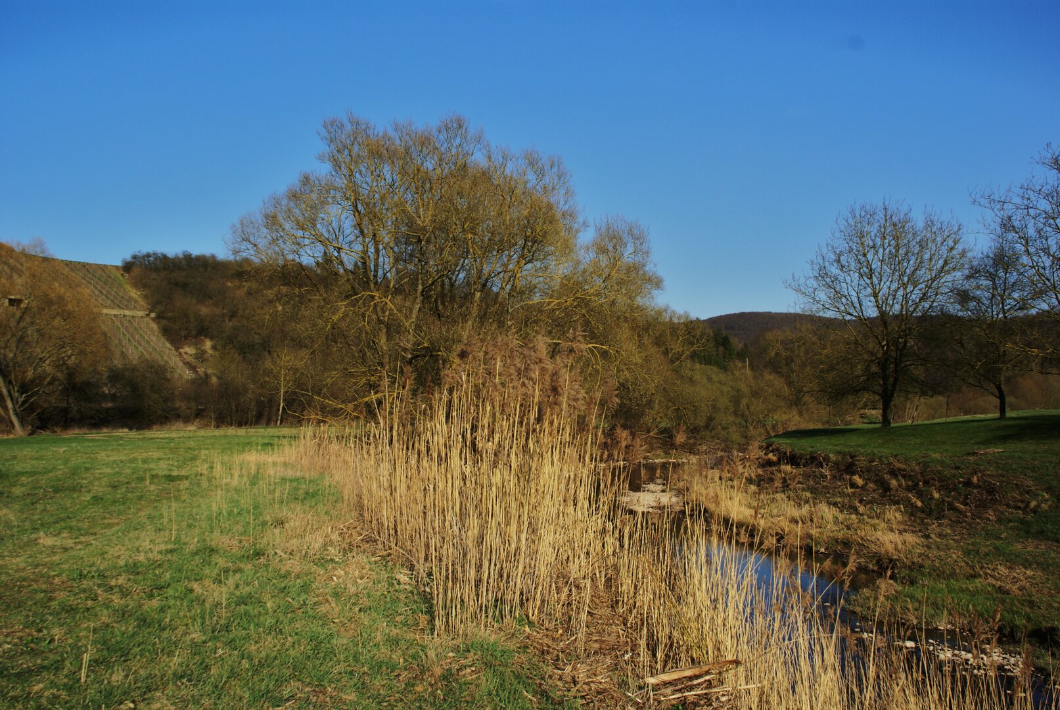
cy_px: 355
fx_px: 1061
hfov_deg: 53.1
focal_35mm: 36
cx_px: 530
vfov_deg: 37.0
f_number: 10
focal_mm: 24
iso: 100
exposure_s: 1/200
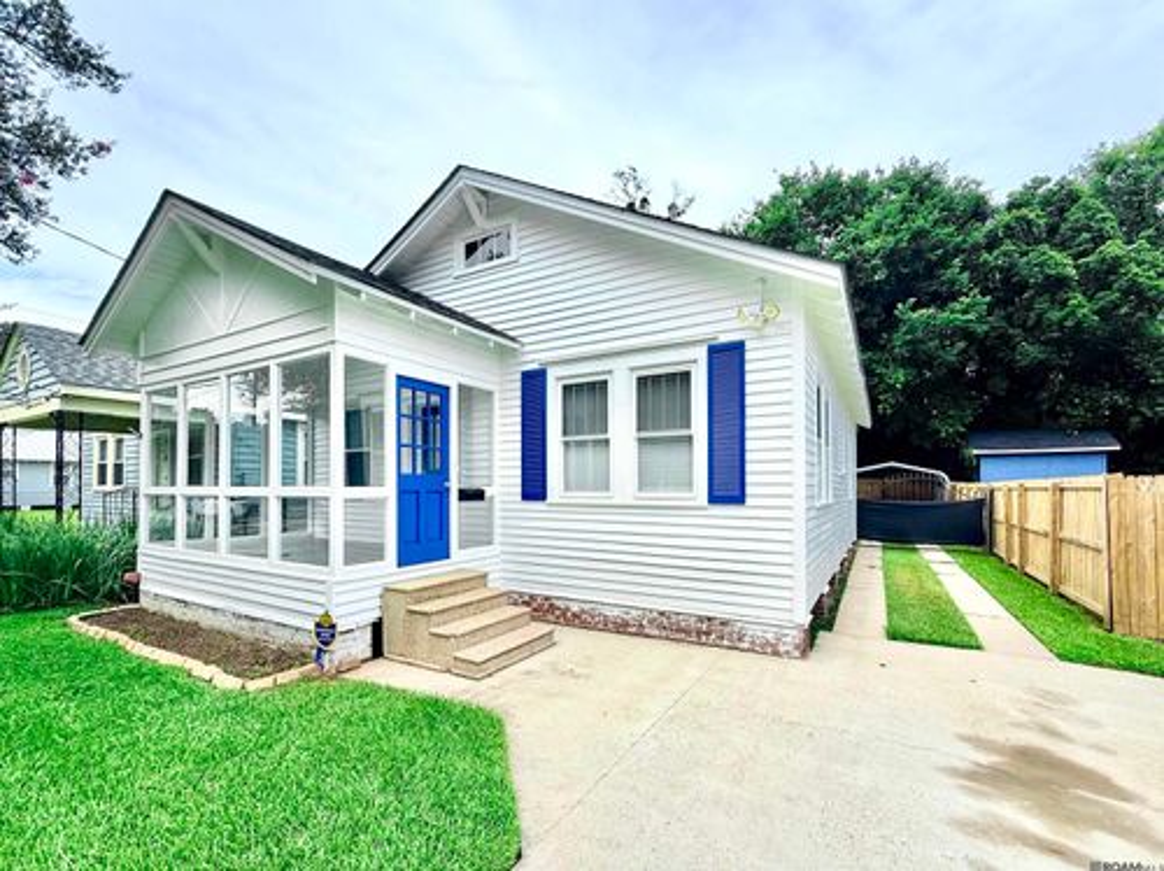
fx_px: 470
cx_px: 582
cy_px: 436
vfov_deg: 85.6
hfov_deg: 102.1
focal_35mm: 14
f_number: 2.2
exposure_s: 1/1613
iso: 50
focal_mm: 2.22
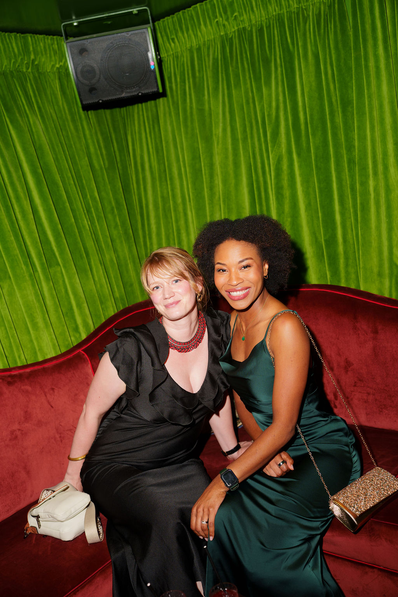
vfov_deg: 53.1
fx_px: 597
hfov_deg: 36.9
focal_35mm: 36
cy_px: 298
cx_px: 199
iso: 160
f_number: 3.2
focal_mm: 36
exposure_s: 1/250
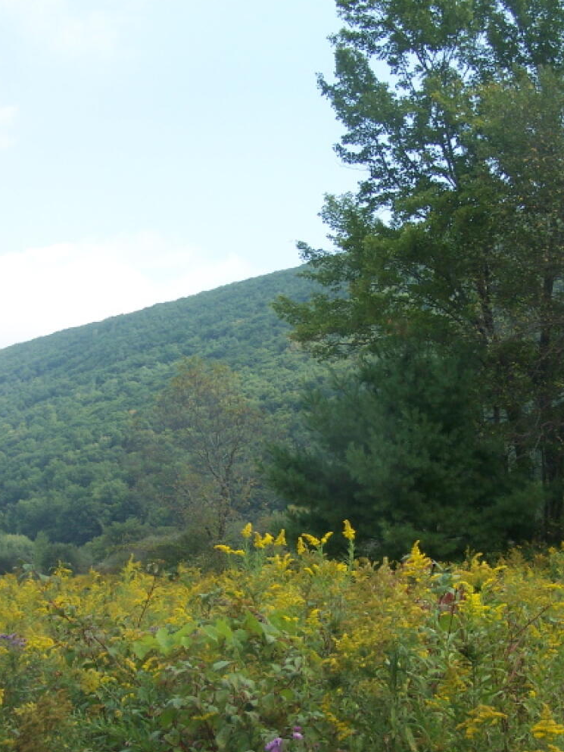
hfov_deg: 26.5
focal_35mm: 55
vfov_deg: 34.8
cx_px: 359
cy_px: 458
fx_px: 1195
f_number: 2.8
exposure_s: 1/500
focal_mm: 6.7
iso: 80
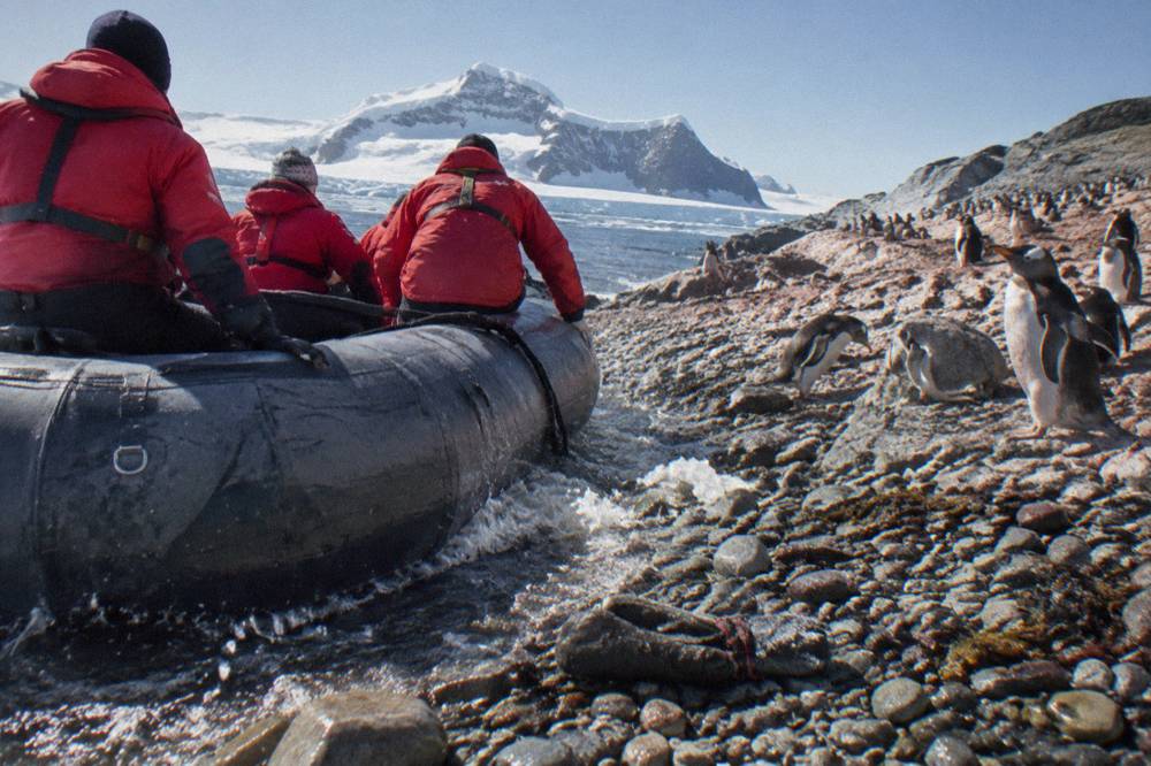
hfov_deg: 41.9
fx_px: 1502
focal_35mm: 47
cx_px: 576
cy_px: 383
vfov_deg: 28.6
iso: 200
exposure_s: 1/320
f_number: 6.3
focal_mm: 47
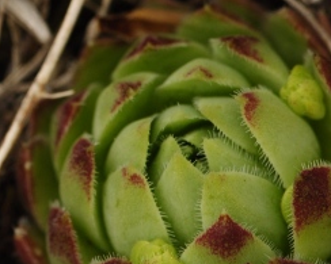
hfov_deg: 4.9
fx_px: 3854
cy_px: 14
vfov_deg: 3.9
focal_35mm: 394
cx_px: -76
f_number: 8
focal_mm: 85
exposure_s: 1/250
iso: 200
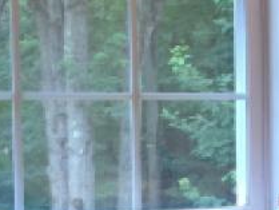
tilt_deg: -4.0
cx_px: 606
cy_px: 161
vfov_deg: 10.4
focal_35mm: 142
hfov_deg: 12.0
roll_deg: -0.6
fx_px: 1145
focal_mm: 4.15
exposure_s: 1/30
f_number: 2.2
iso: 32
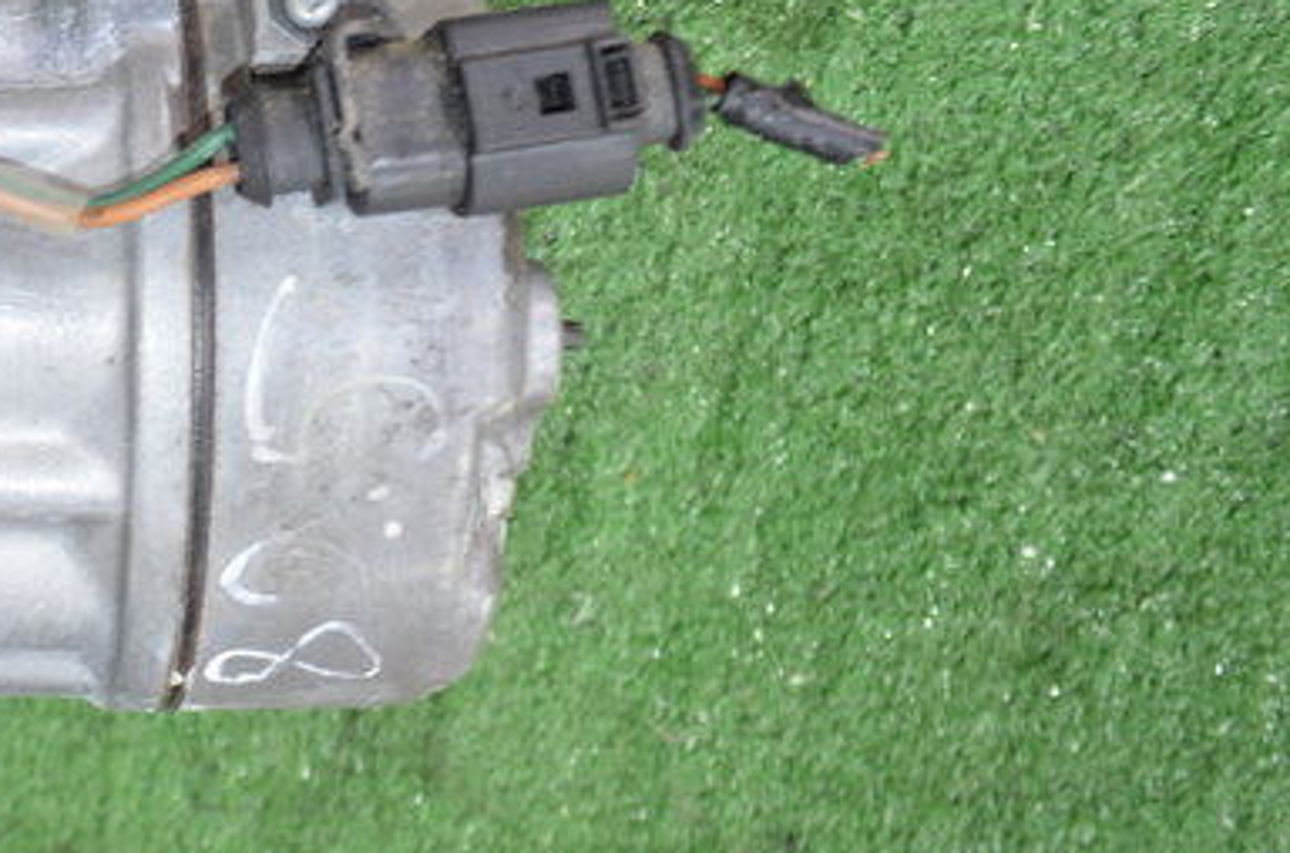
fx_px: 2574
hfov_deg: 25.4
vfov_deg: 18.7
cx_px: -235
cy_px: 215
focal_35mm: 72
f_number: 3.5
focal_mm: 18
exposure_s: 1/60
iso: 640
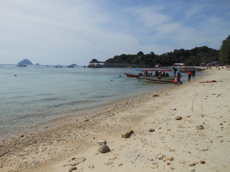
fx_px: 166
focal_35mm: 25
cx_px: 115
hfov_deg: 69.4
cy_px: 86
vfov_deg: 54.9
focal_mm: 4.5
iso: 80
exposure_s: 1/320
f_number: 10.2
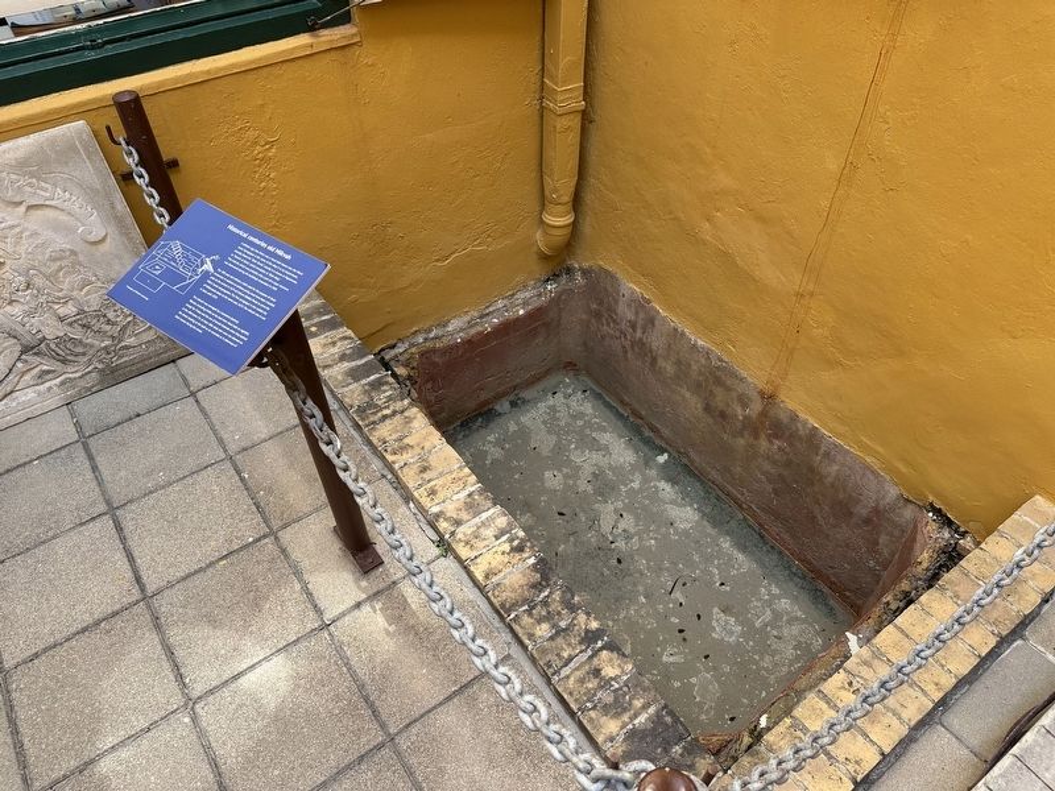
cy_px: 396
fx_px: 731
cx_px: 528
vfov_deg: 56.8
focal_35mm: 24
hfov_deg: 71.6
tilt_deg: -45.2
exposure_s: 1/745
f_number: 1.78
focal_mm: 6.86
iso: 80
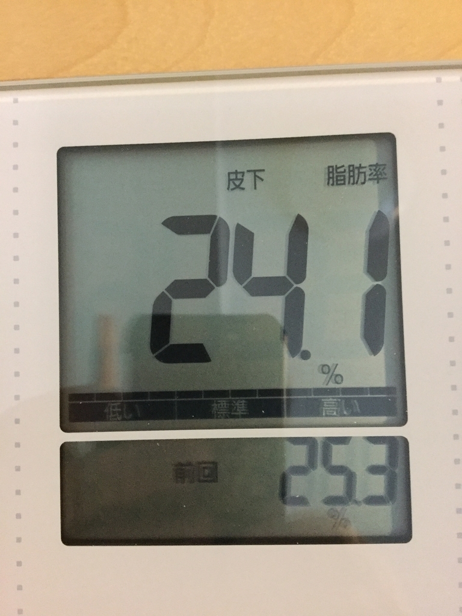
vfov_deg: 58.4
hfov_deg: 45.4
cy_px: 308
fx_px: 552
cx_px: 231
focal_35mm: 31
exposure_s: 1/15
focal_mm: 3.3
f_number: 2.4
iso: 320
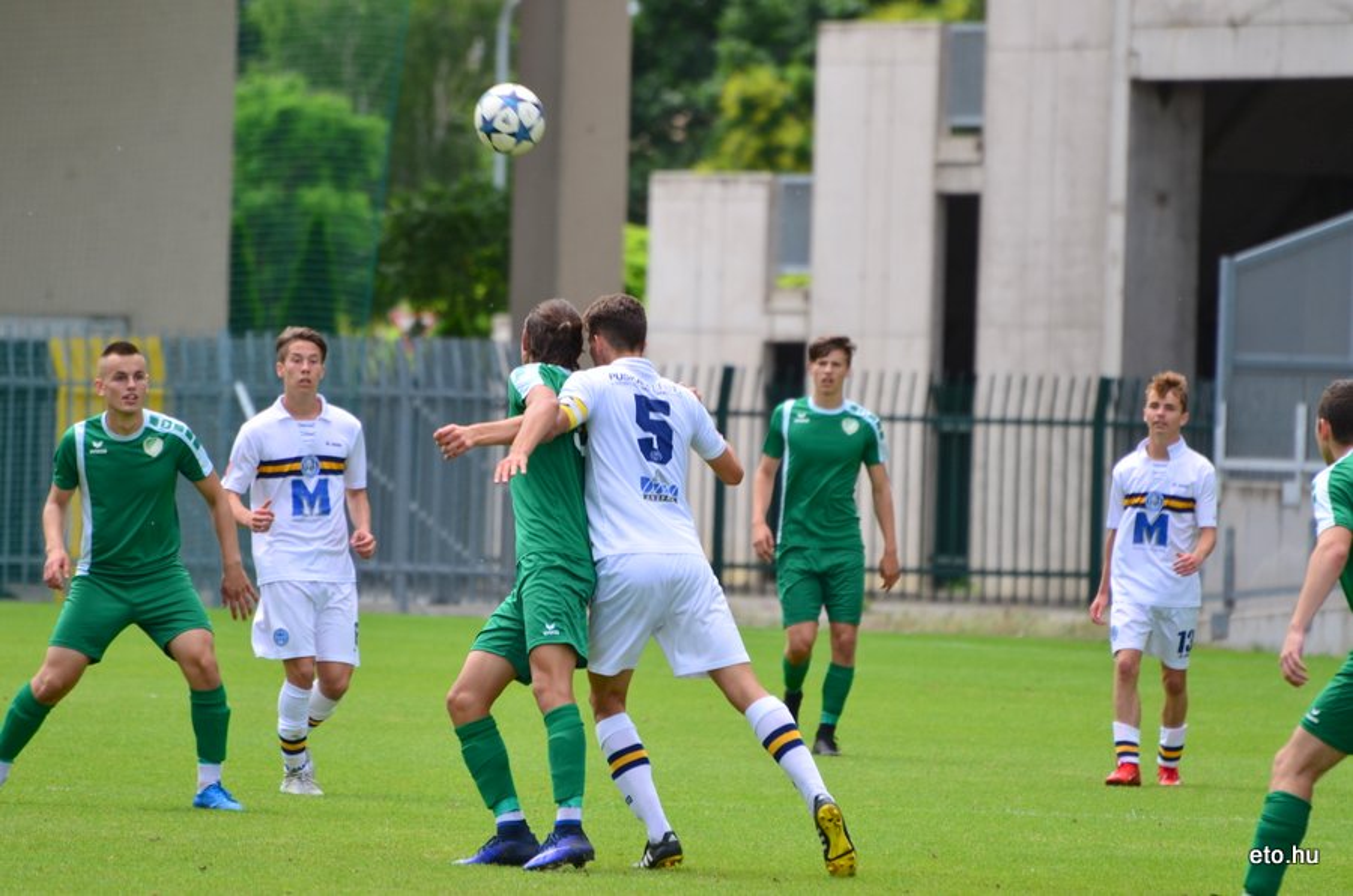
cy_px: 448
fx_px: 16877
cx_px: 676
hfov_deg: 4.6
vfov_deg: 3.0
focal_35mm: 450
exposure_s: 1/500
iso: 250
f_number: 5.6
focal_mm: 300
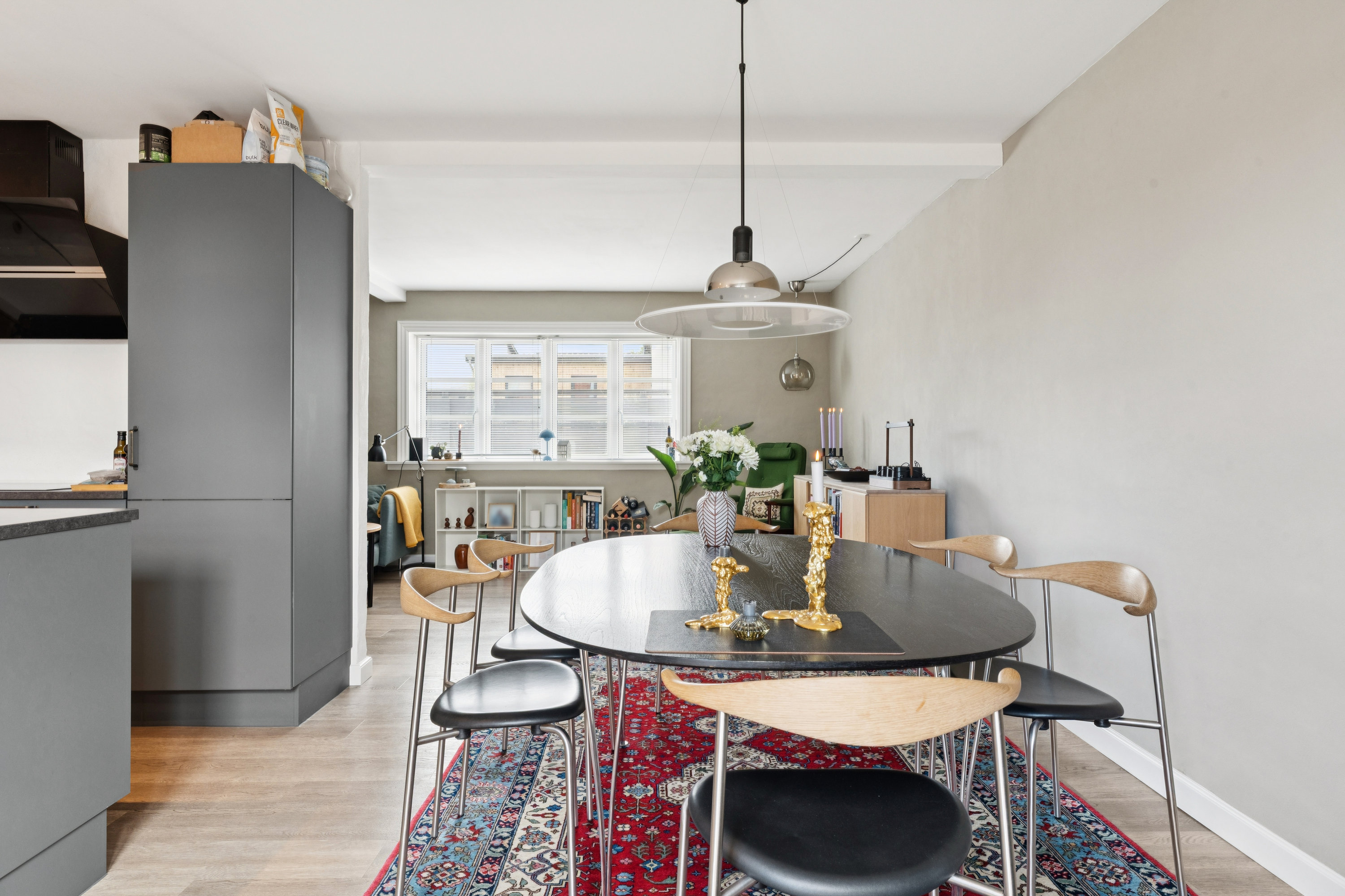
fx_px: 785
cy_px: 448
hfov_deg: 81.2
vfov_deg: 59.5
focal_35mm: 21
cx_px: 672
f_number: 11
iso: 800
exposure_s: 1/20
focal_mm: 21
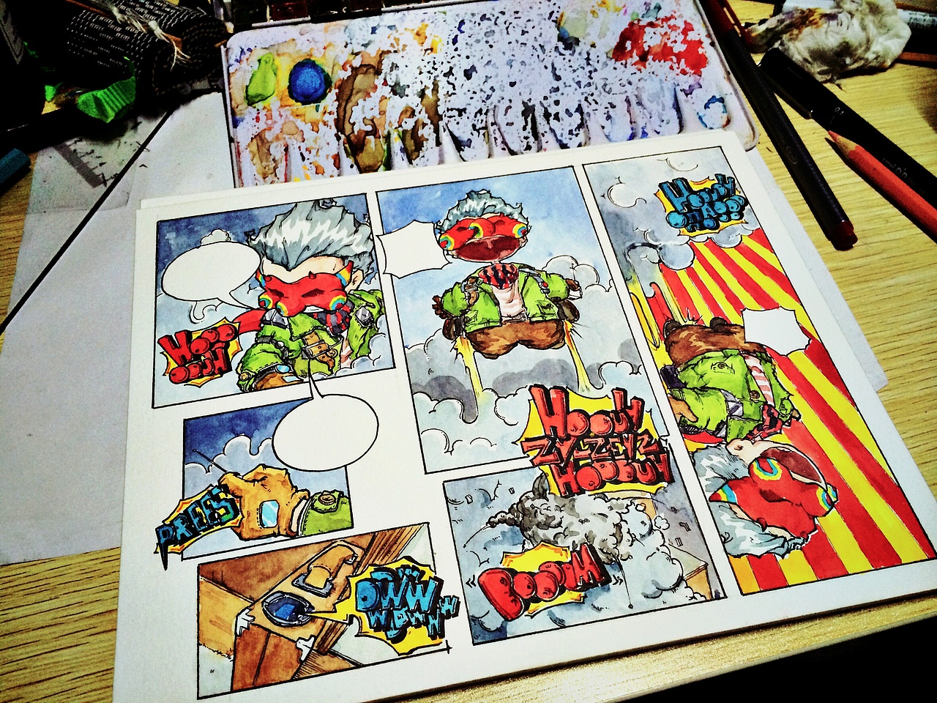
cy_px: 352
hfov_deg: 60.0
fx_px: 812
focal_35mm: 30
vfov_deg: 46.8
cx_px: 468
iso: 160
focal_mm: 4.12
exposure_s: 1/30
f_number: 2.2
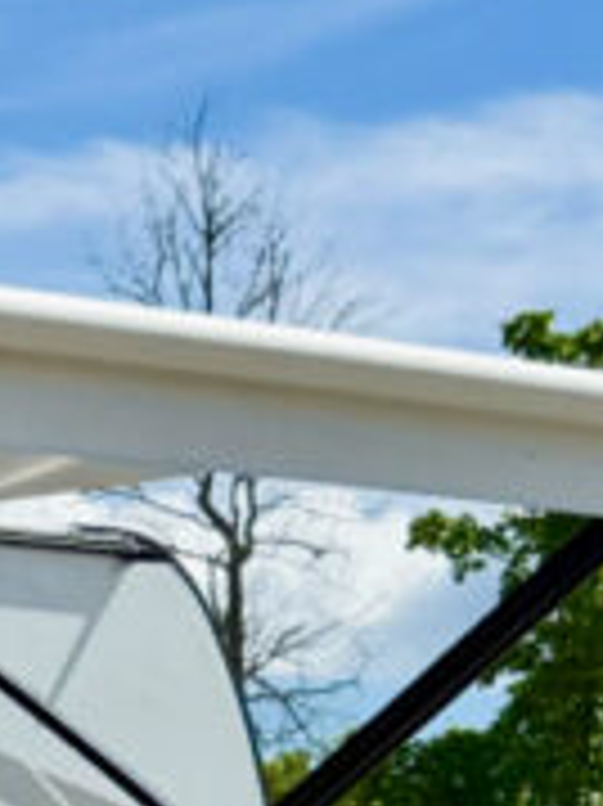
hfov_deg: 8.0
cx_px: -1148
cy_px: 1022
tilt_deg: +1.6
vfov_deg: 12.0
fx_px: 3744
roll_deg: +2.2
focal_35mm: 161
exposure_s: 1/5714
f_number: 1.78
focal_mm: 6.76
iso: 80
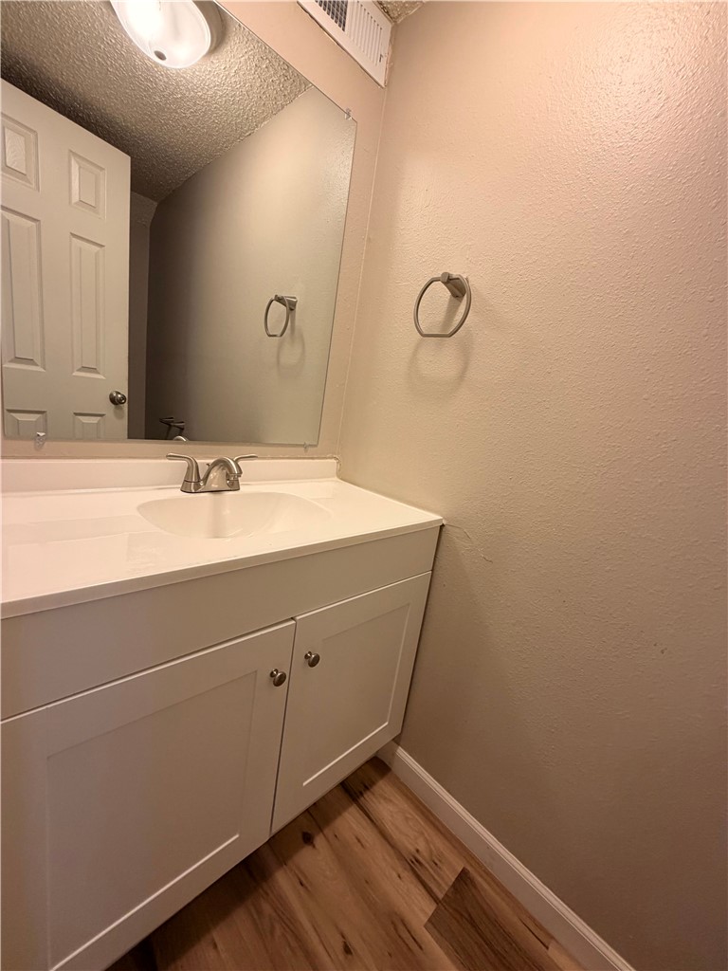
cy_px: 486
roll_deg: -9.9
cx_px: 364
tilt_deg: -10.7
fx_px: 393
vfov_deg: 102.1
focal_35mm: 14
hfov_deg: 85.7
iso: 250
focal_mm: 2.22
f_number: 2.2
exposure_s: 1/120
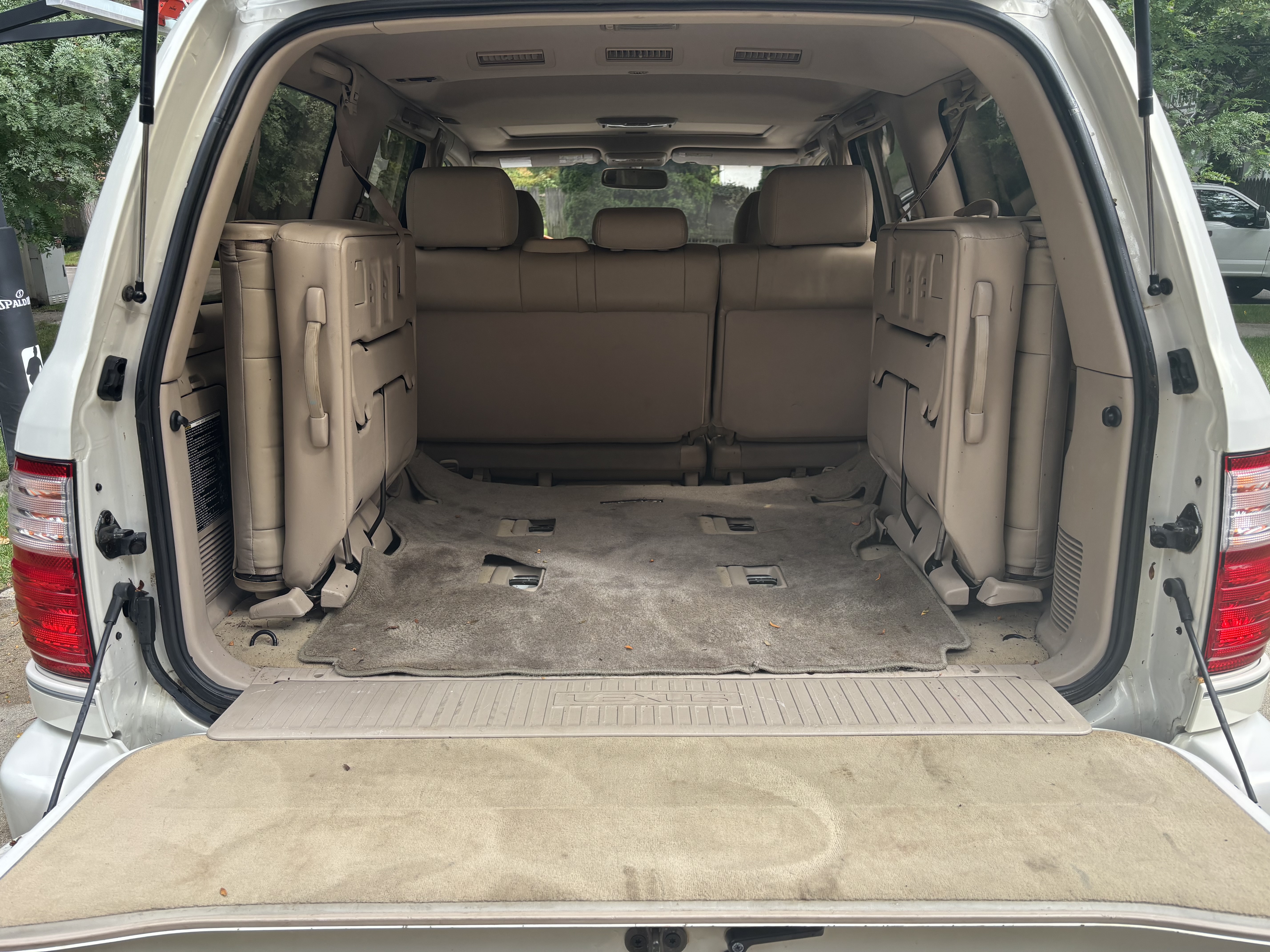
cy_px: 476
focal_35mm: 26
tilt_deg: -16.0
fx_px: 954
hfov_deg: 67.3
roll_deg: +1.2
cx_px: 635
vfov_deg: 53.1
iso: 50
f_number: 1.6
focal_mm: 5.96
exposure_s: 1/824
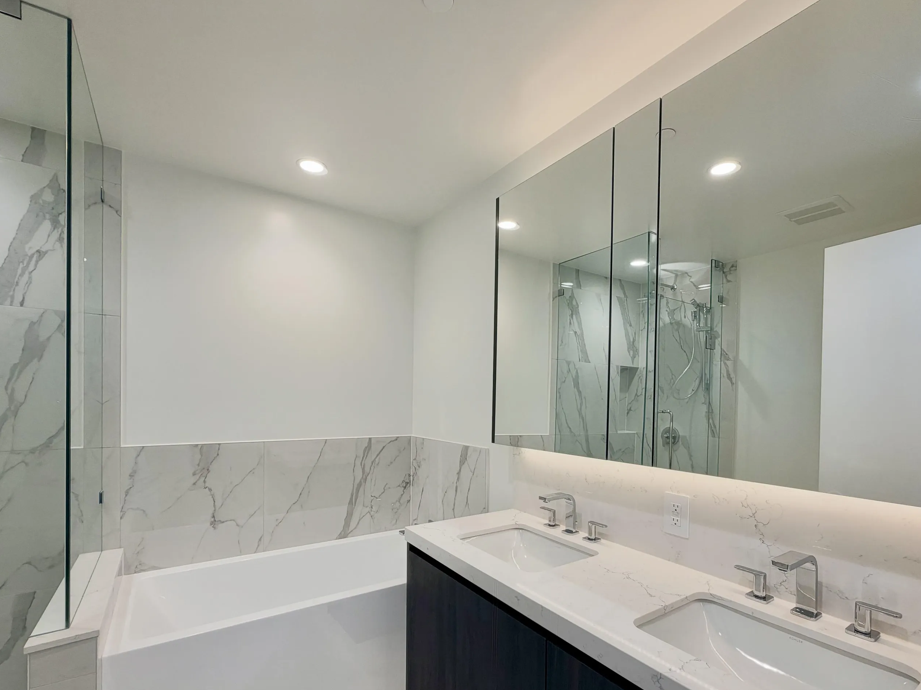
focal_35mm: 17
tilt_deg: -0.5
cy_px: 407
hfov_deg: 90.9
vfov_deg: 74.1
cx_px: 487
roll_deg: -0.7
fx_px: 452
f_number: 2.2
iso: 100
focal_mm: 2.22
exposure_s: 1/120
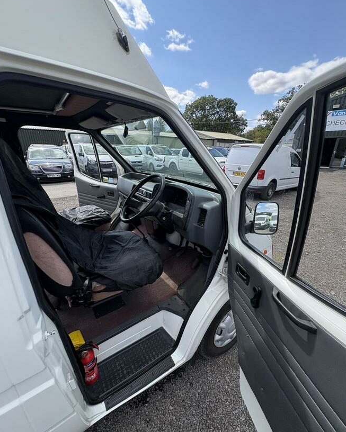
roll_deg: +2.2
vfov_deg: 96.8
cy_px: 221
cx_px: 173
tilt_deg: -13.9
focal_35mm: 15
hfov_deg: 84.0
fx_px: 192
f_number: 2.2
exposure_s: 1/858
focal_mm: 2.22
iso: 64
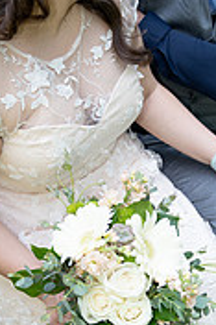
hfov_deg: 16.6
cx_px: 146
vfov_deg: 24.7
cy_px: 209
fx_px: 739
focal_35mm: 82
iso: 250
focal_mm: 32
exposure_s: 1/250
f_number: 3.5
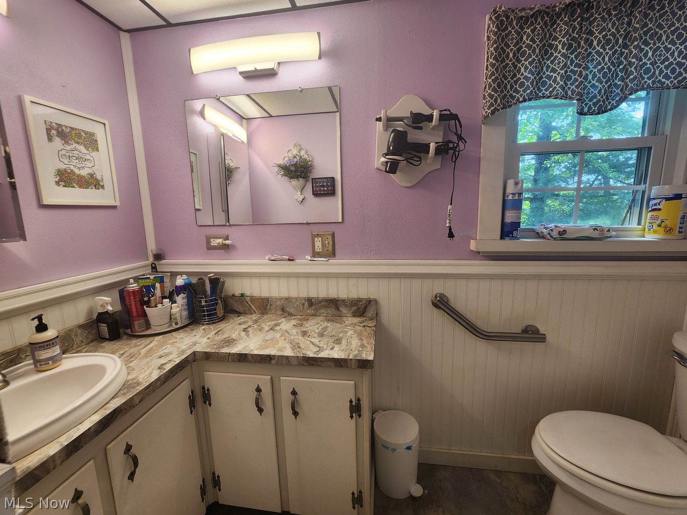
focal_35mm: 13
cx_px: 344
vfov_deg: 89.9
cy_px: 258
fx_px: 258
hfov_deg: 106.2
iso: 64
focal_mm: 2.2
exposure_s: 1/60
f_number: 2.2
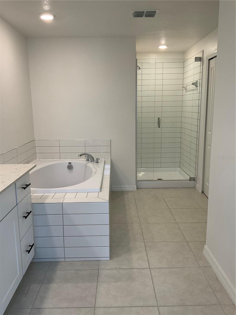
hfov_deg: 48.2
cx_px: 118
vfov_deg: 61.7
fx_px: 264
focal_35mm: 29
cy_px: 158
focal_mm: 3
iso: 64
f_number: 1.8
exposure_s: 1/120
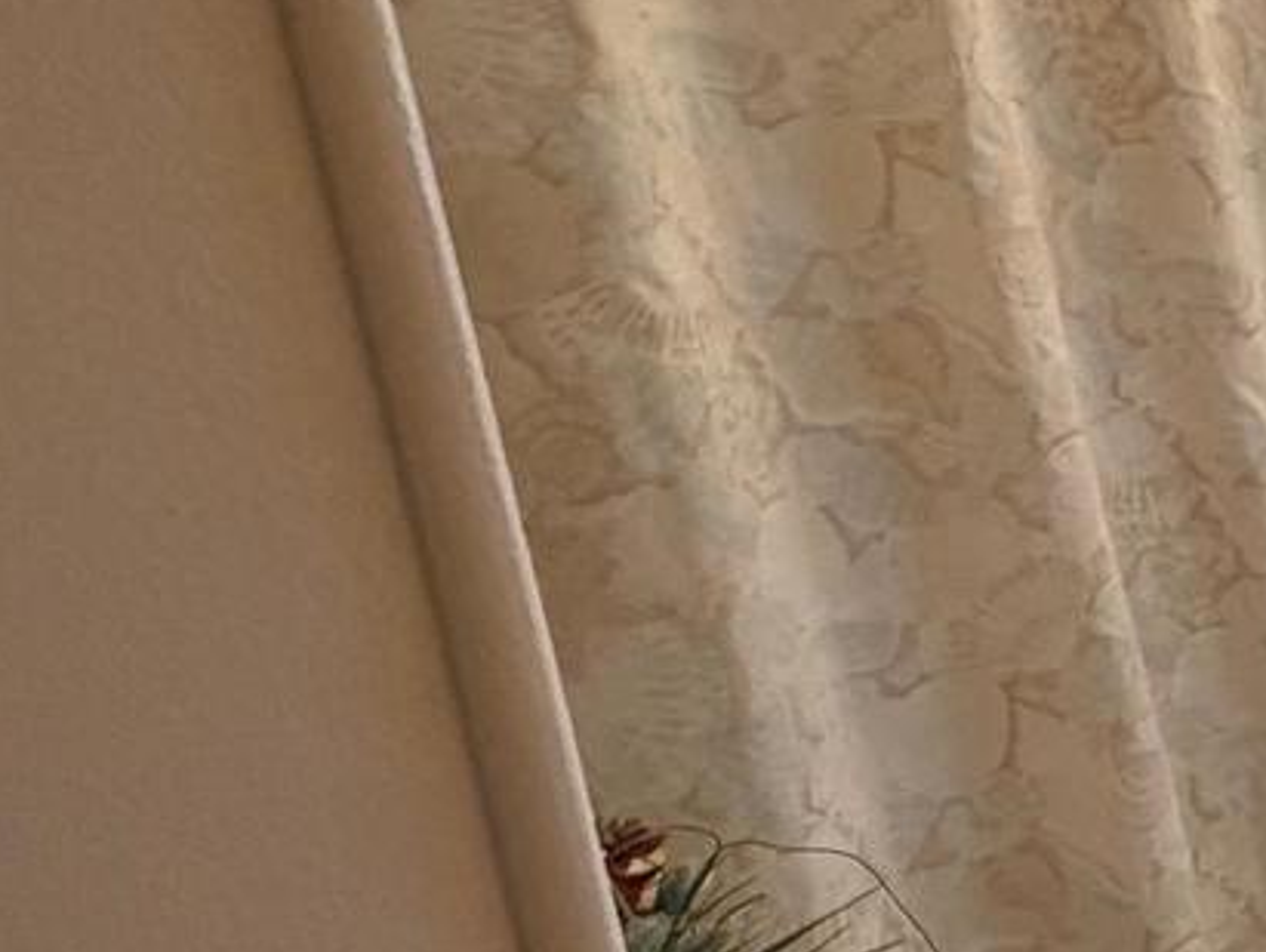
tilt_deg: -12.0
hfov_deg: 26.1
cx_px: 1984
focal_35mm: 49
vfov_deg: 29.7
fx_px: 1794
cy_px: 410
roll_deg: +3.7
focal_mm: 2.22
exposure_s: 1/60
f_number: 2.2
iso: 320
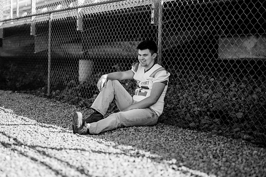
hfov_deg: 33.4
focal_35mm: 60
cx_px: 113
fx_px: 442
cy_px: 94
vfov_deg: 22.7
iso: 400
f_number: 1.4
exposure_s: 1/6400
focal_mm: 50
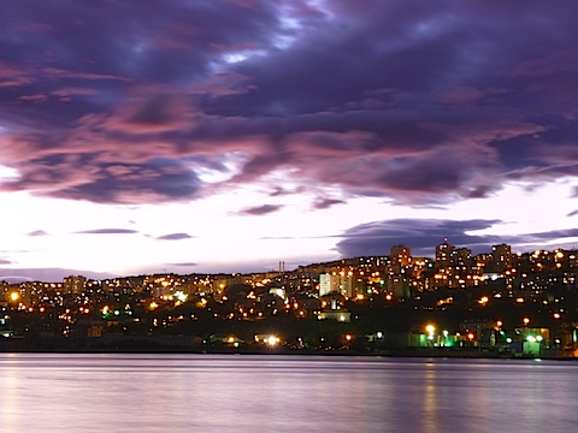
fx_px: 1403
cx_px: 289
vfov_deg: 17.6
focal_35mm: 84
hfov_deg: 23.3
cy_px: 216
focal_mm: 14.2
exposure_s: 15
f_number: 4.7
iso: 100
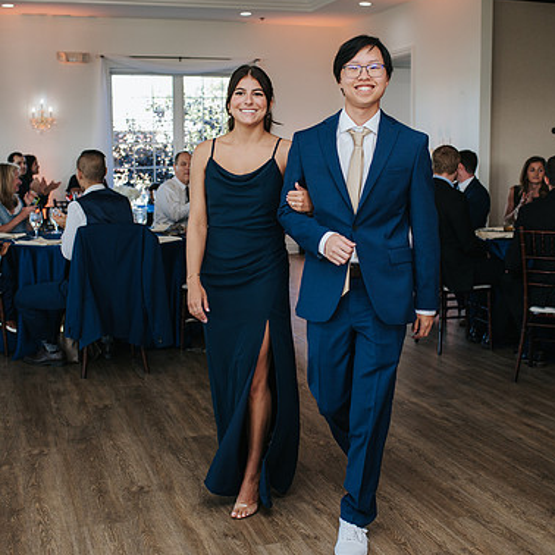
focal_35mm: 48
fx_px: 871
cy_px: 260
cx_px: 286
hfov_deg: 35.4
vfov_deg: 35.3
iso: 800
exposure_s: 1/200
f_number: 3.2
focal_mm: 35
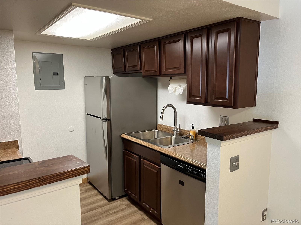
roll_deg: +0.7
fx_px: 226
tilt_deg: -7.3
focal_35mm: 26
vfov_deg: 53.1
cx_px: 150
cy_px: 112
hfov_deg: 67.3
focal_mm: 5.1
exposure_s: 1/60
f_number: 1.6
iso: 320
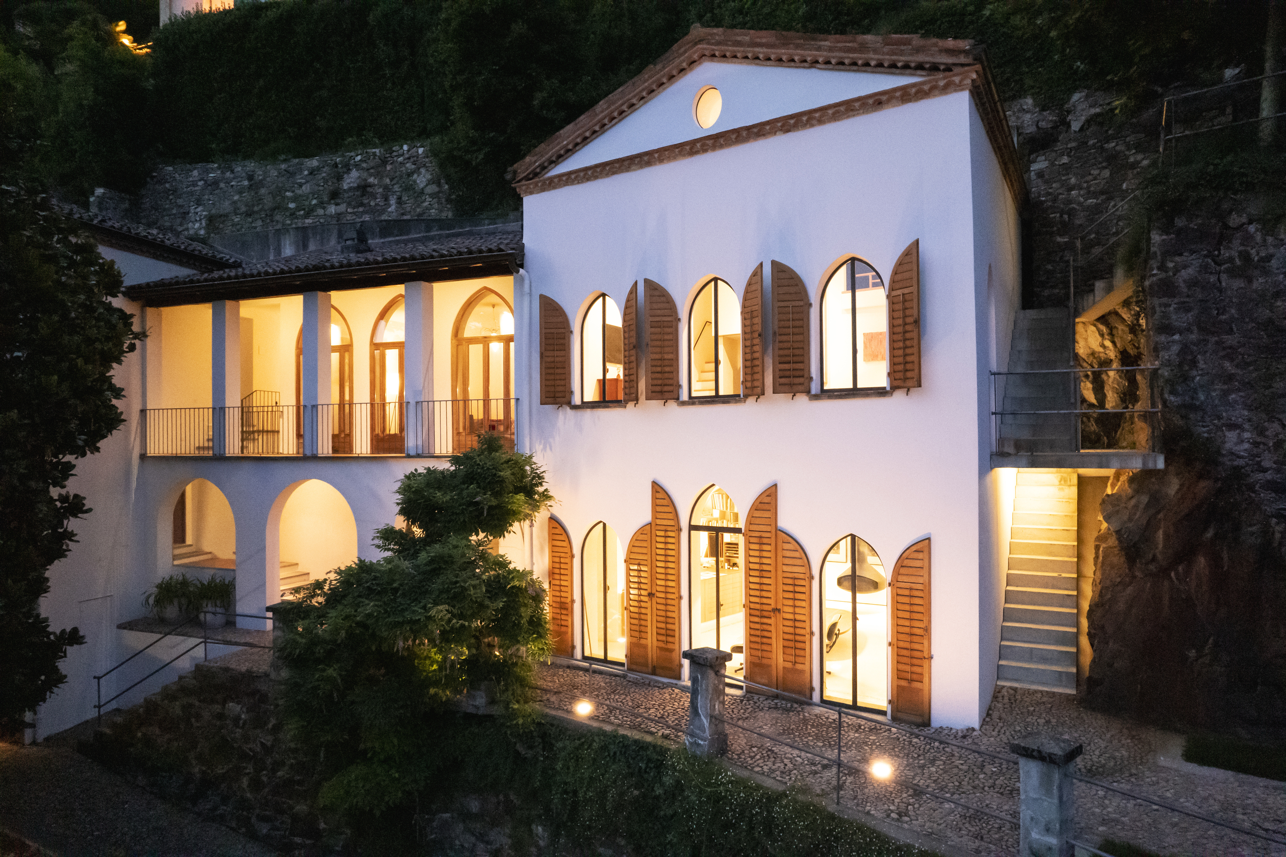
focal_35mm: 22
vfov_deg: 57.2
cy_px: 428
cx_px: 643
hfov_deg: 78.6
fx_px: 786
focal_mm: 8.38
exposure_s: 1/40
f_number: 2.8
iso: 3200
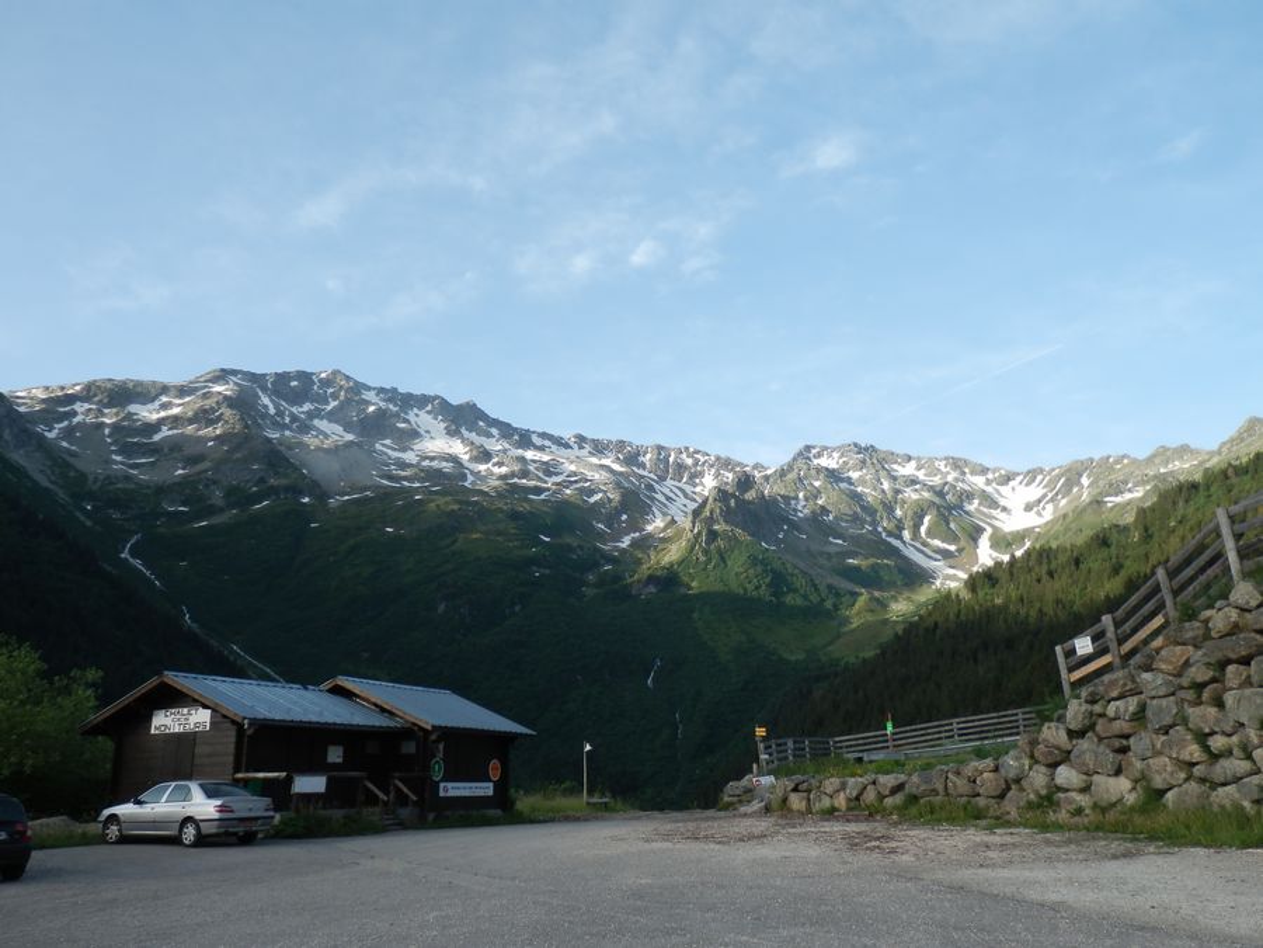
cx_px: 632
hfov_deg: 65.3
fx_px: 985
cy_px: 474
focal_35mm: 27
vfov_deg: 51.4
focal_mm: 5
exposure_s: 1/320
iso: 80
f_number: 3.2
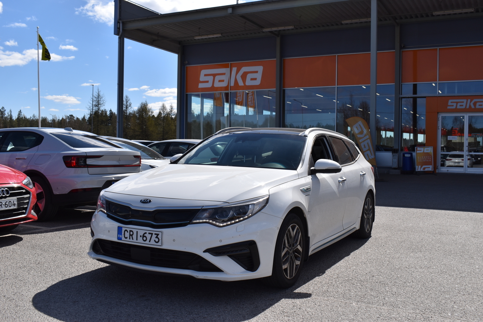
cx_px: 242
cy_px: 161
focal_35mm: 36
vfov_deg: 36.9
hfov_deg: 53.1
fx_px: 483
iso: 200
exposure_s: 1/1000
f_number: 9.5
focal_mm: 24
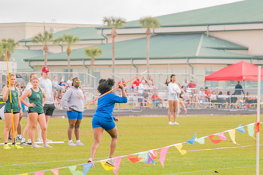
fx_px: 1860
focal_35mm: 255
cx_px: 149
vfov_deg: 5.4
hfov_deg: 8.1
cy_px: 92
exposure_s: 1/200
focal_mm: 120
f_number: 4
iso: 200
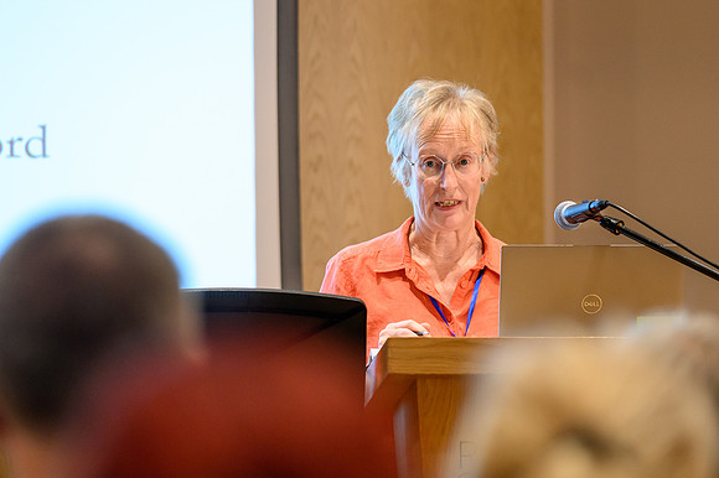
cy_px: 239
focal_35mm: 229
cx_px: 360
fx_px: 4561
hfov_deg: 9.0
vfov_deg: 6.0
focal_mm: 150
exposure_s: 1/125
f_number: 2.8
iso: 1800
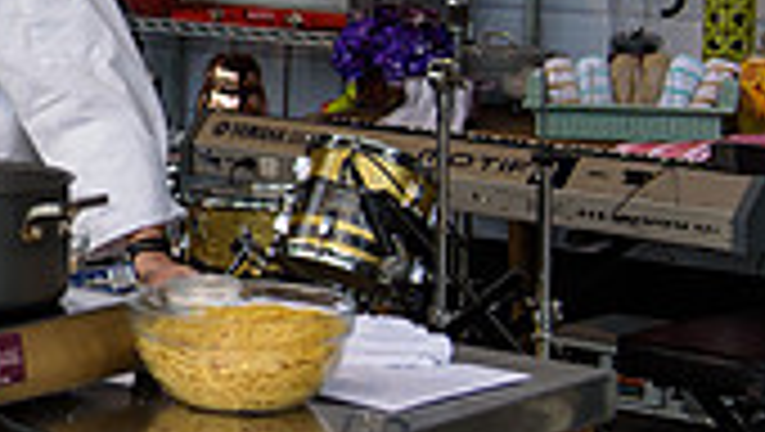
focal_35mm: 136
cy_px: 16
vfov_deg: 8.9
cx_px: -382
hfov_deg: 14.7
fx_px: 2761
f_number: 3.2
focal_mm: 38
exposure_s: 1/1250
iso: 200
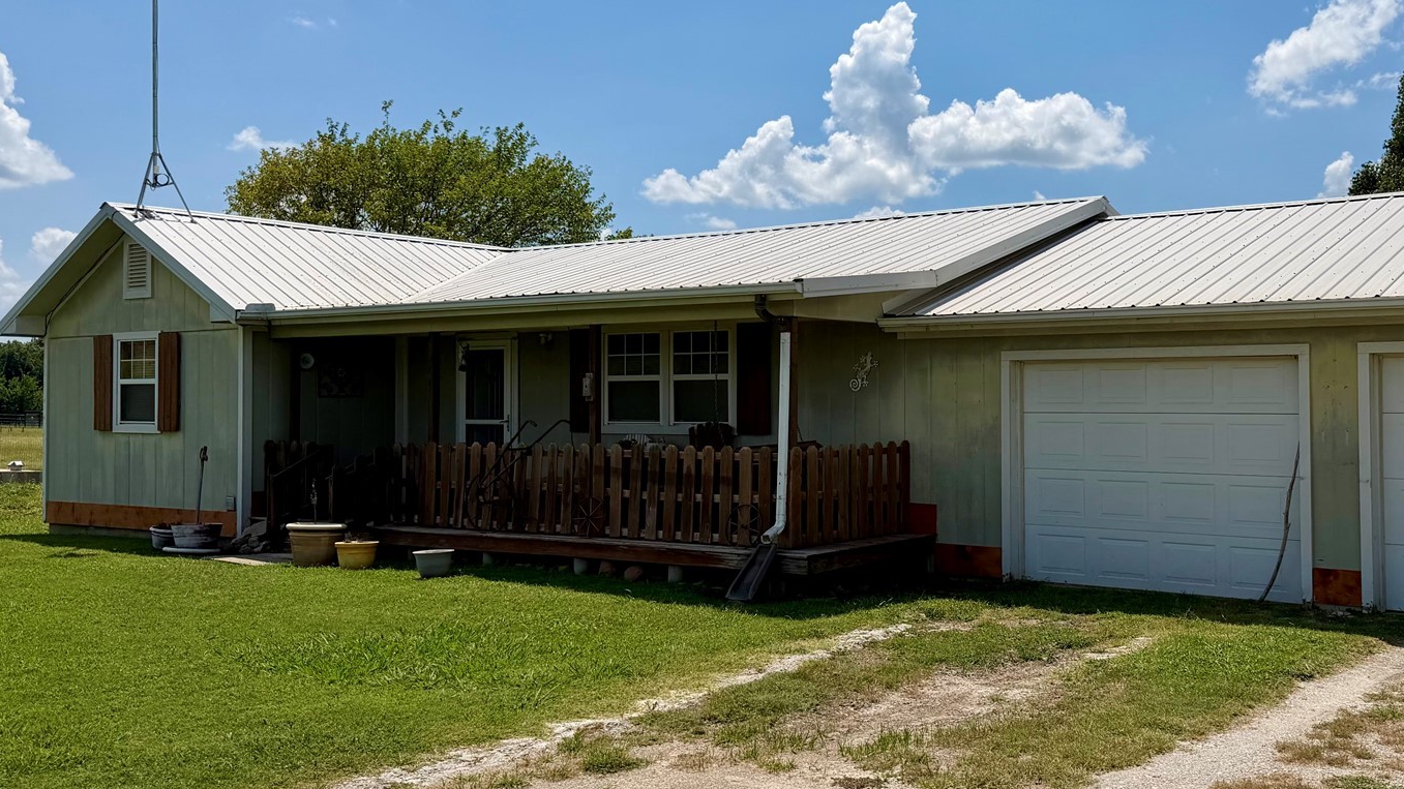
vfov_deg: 32.0
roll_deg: +0.0
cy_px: 364
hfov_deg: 52.9
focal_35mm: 37
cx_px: 940
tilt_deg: +1.4
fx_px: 1377
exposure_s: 1/11905
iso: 80
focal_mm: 6.76
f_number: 1.78
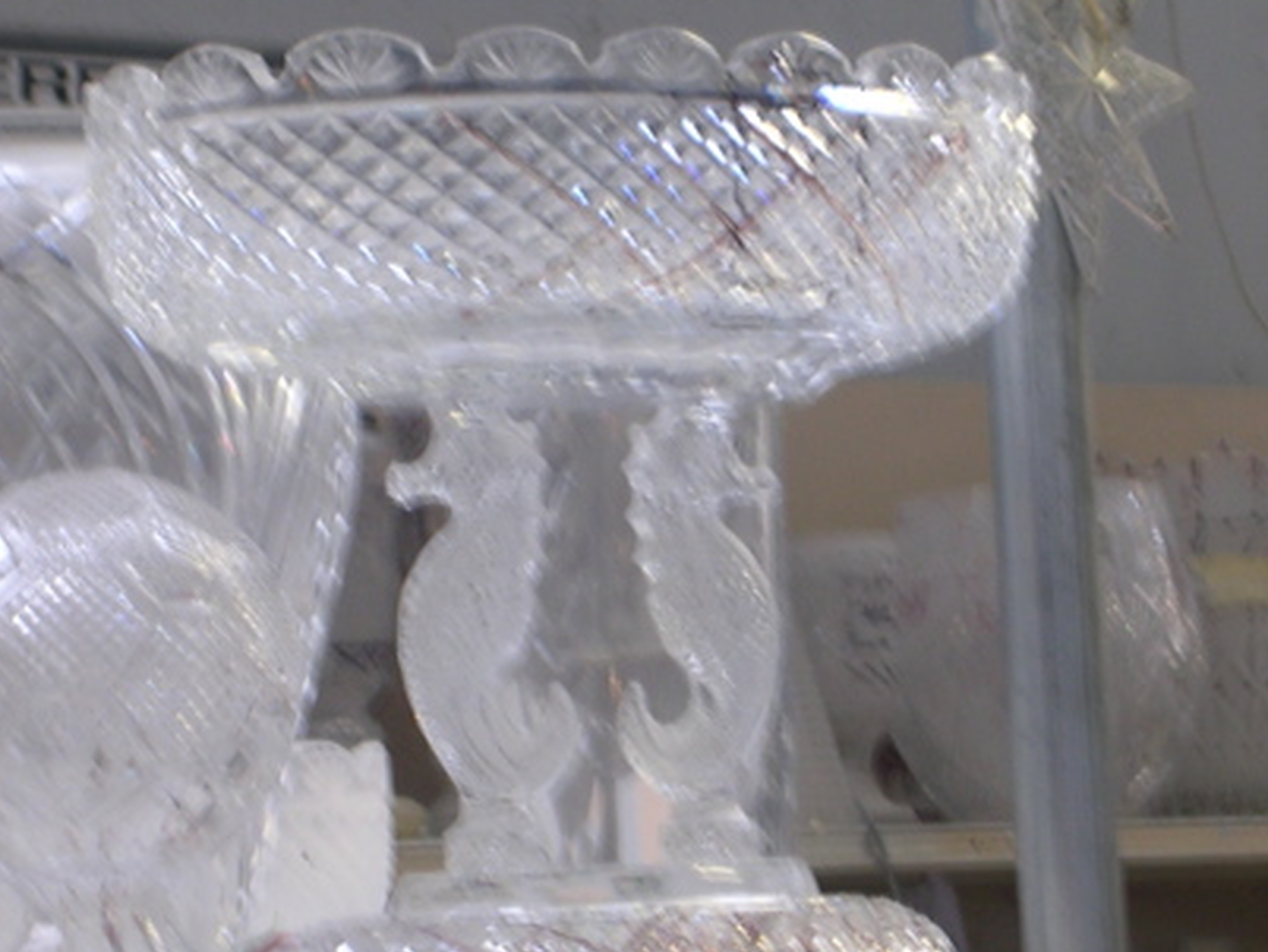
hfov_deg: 10.8
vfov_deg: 8.1
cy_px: 634
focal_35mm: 183
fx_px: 6707
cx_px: 662
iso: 50
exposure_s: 1/7.2
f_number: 4.9
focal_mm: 17.4
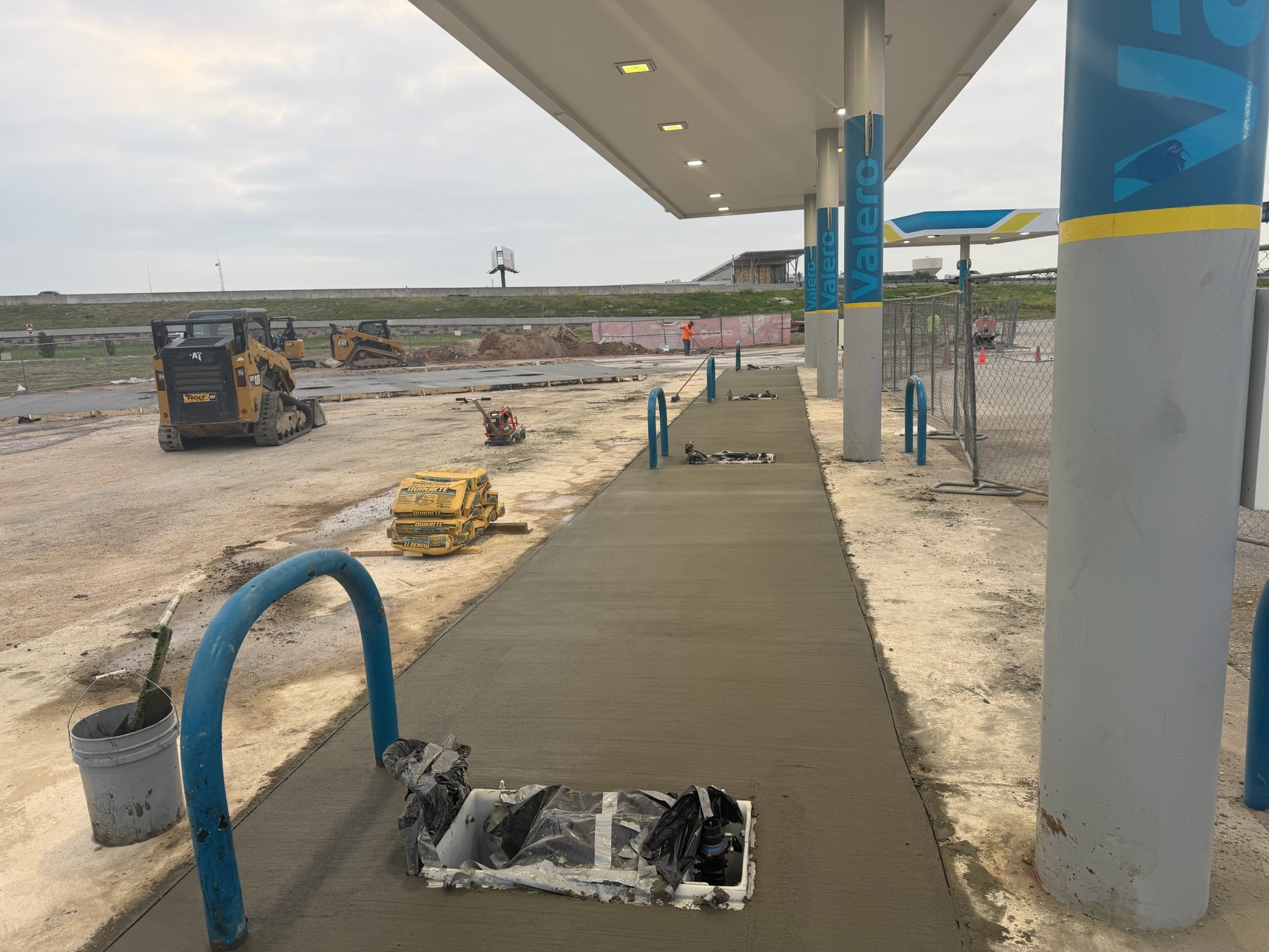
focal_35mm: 24
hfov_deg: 71.6
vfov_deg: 56.8
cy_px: 476
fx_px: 880
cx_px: 634
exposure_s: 1/223
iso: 64
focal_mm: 6.76
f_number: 1.78
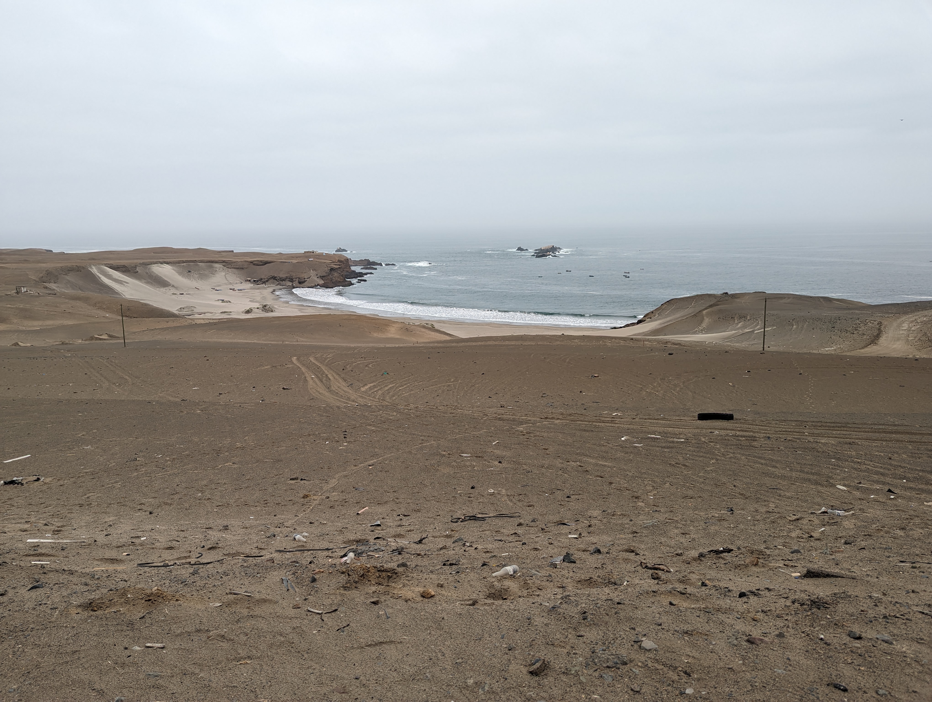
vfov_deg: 56.9
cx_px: 466
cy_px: 351
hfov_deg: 71.5
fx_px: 647
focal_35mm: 24
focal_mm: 6.81
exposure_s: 1/1855
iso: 55
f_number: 1.85
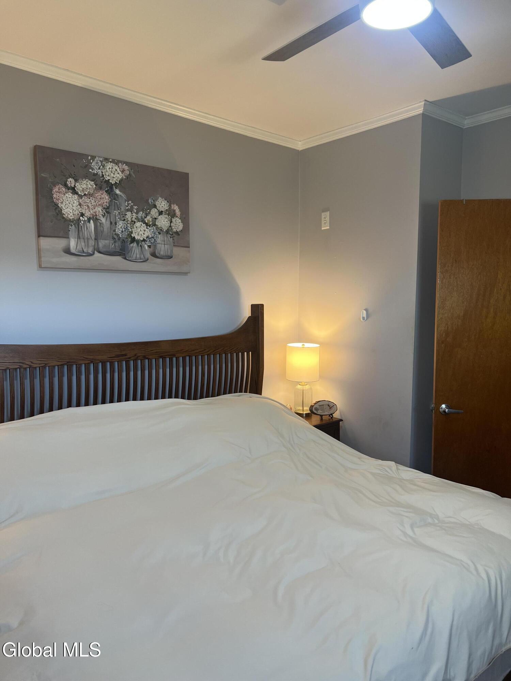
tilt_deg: -4.7
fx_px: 512
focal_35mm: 26
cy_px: 340
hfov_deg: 53.1
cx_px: 256
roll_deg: -0.2
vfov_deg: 67.3
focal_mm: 5.7
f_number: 1.5
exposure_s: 1/60
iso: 80
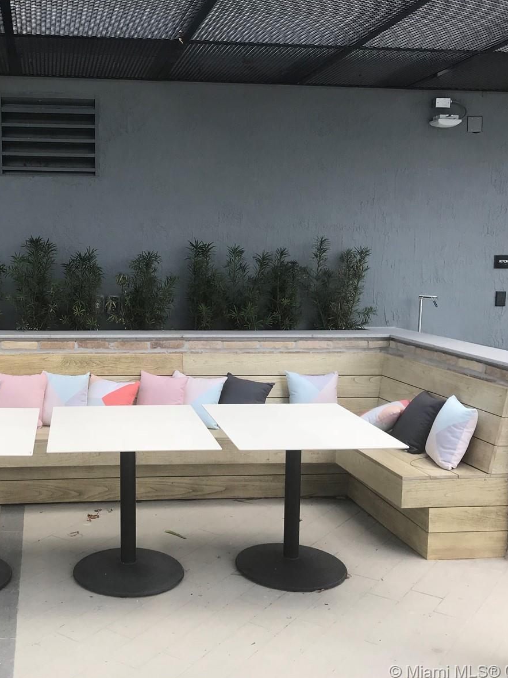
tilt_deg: -5.4
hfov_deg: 36.7
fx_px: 744
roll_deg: -0.8
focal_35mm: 38
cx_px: 116
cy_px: 338
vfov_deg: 49.0
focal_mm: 3.99
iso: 20
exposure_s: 1/567
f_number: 1.8
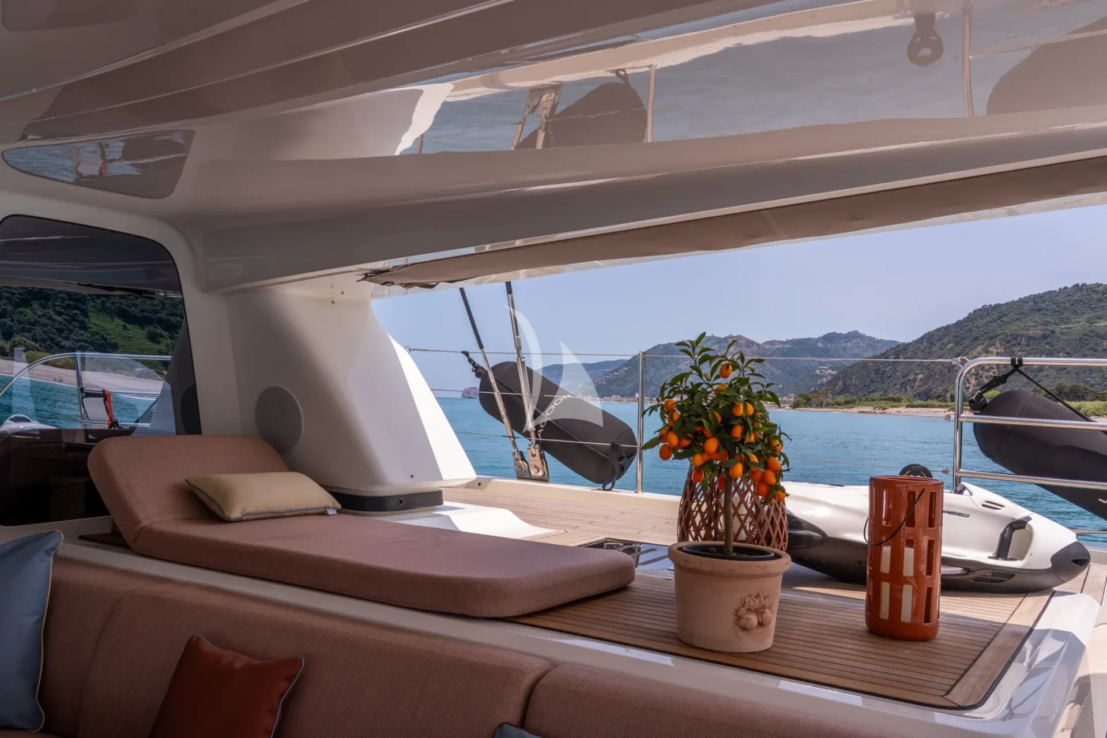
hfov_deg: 61.9
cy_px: 369
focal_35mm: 30
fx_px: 922
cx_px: 554
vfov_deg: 43.6
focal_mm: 30
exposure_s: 1/125
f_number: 16
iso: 80
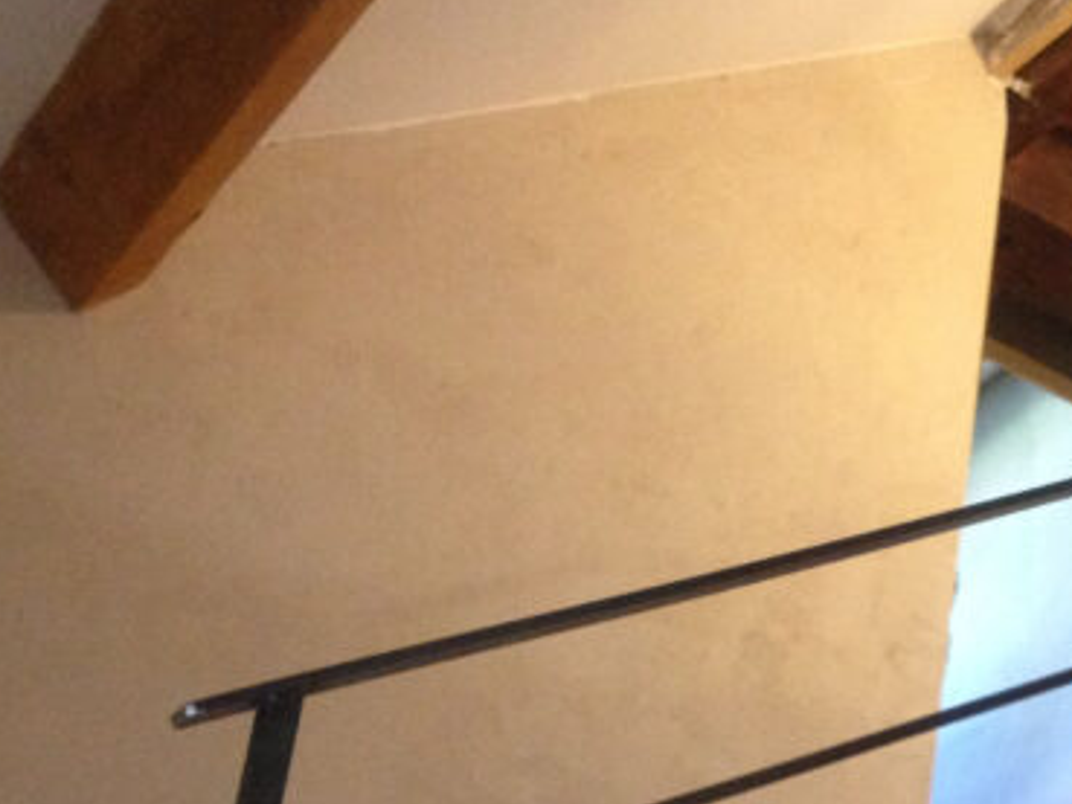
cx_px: 1209
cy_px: 1036
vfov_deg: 14.6
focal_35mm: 97
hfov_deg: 19.3
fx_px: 3005
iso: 250
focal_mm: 4.28
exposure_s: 1/20
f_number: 2.4
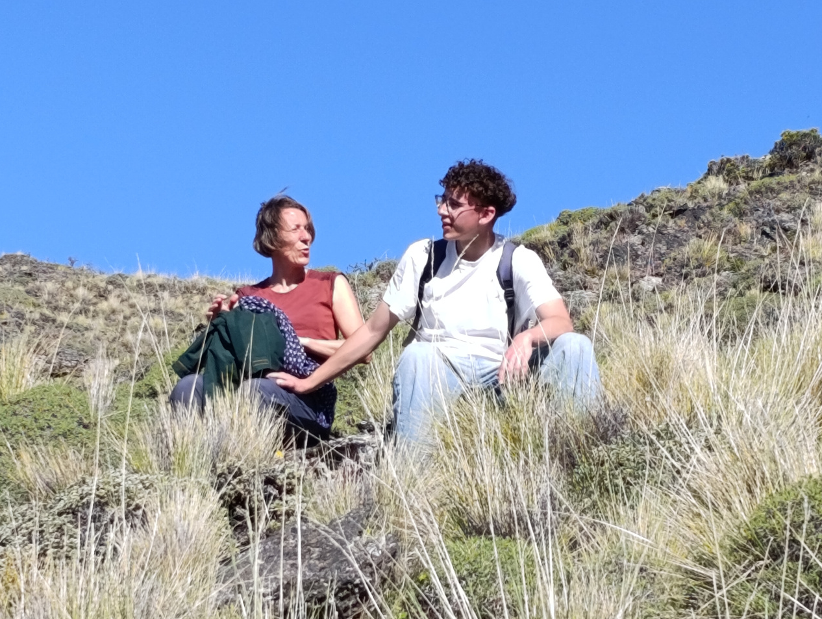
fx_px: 3234
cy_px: 346
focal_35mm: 136
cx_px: 386
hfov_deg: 14.5
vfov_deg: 10.9
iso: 50
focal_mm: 6.14
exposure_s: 1/687
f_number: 1.6
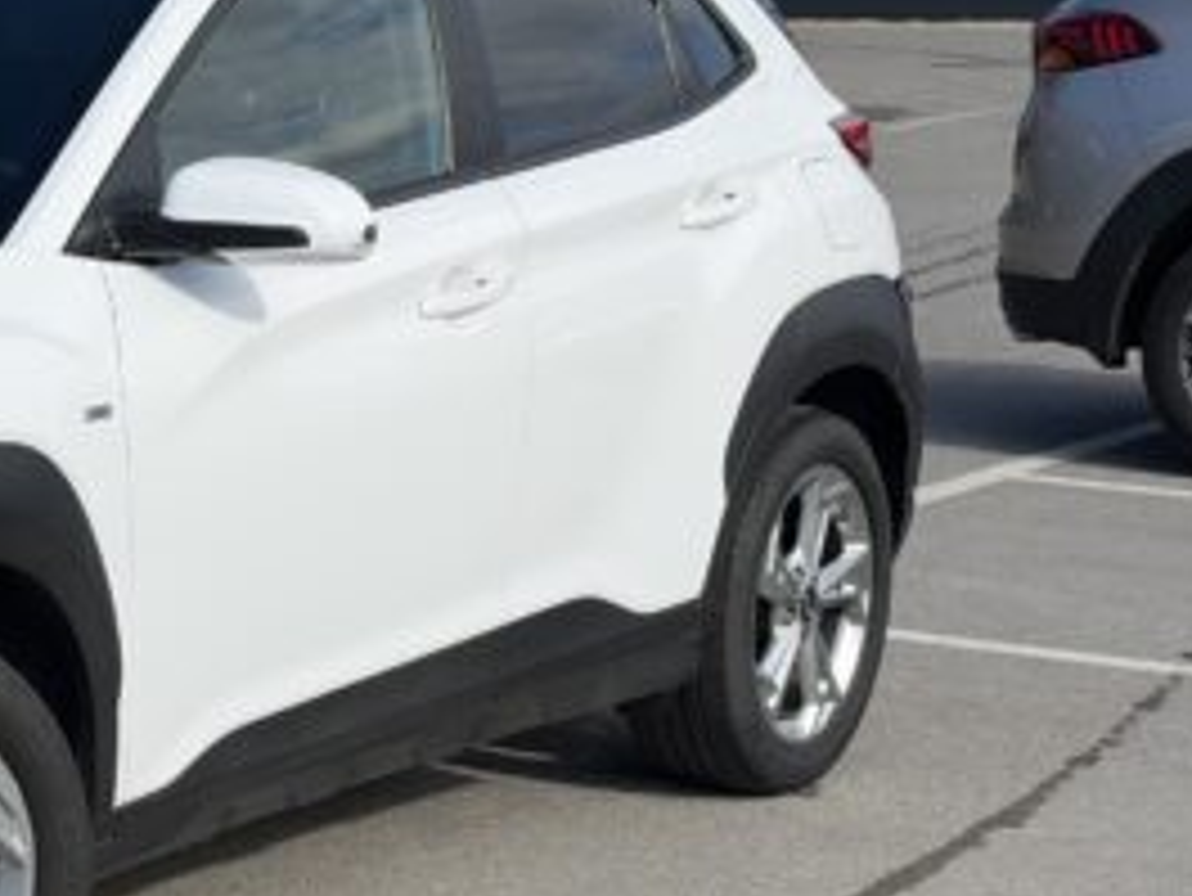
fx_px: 4203
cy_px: 468
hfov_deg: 15.6
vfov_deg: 12.2
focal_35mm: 122
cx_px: -216
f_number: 1.8
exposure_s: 1/5319
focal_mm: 6.93
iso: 80
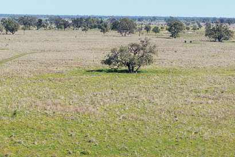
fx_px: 856
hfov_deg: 15.5
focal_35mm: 131
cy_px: 289
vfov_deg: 9.9
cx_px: 37
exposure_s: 1/1600
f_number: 2.8
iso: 125
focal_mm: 14.4
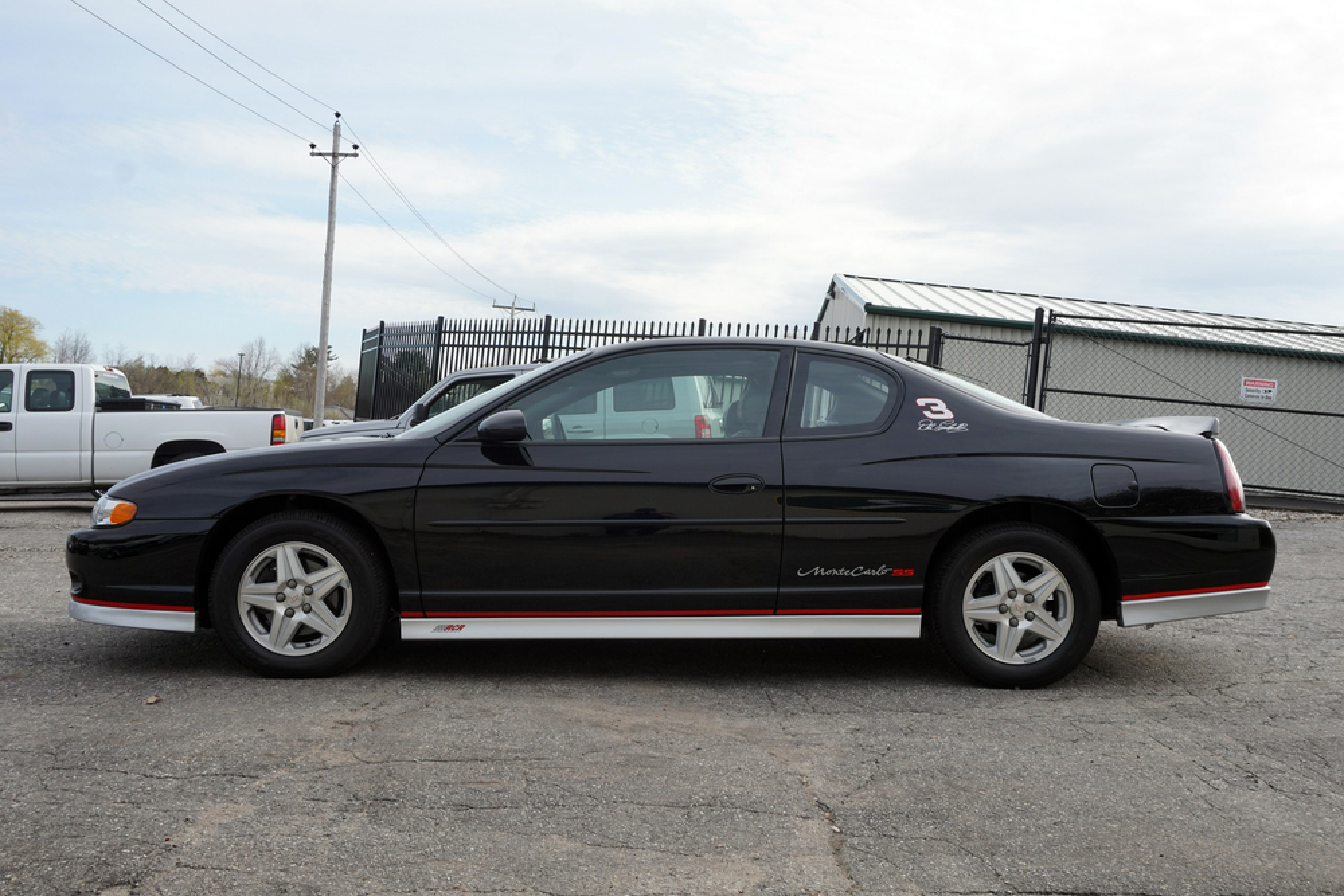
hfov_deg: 59.5
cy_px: 448
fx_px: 1176
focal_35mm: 32
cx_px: 672
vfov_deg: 41.7
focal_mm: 21
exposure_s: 1/100
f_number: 11
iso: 100
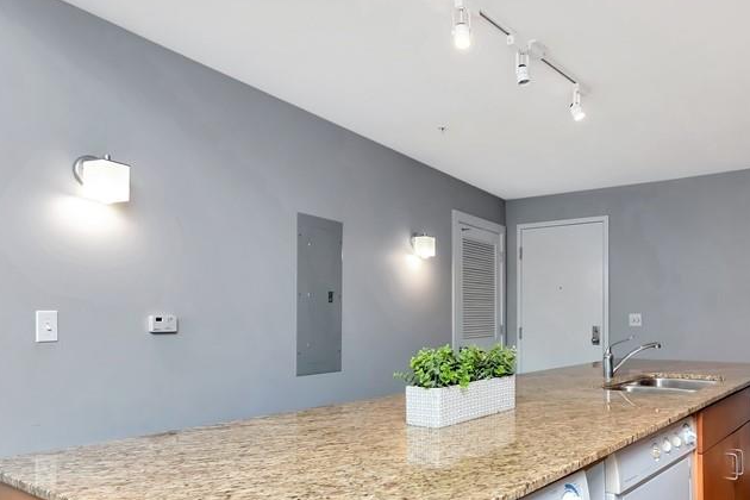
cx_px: 526
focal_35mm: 27
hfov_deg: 65.1
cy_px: 318
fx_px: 559
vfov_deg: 47.7
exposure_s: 1/200
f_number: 7.1
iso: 640
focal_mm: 11
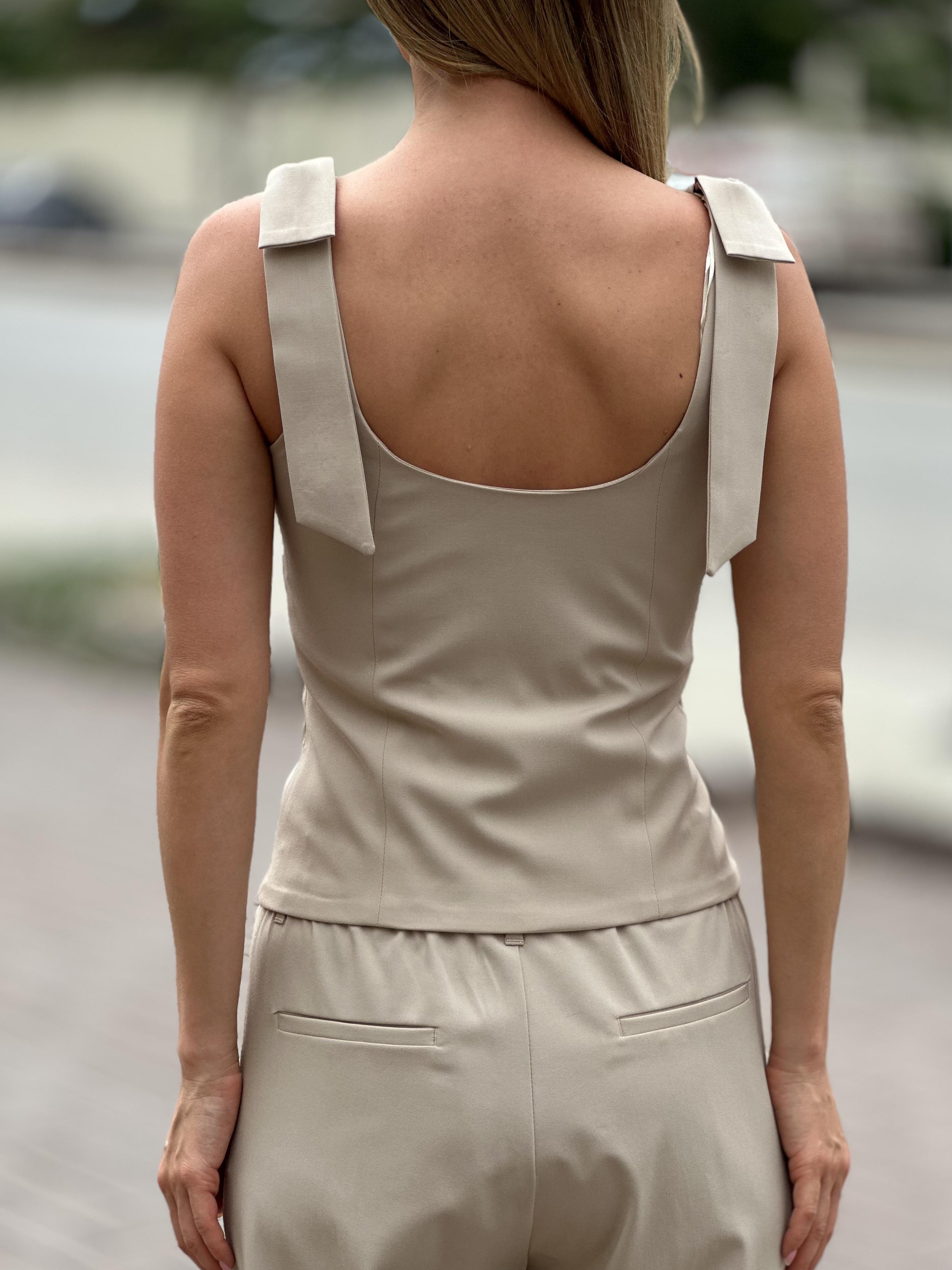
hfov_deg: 18.2
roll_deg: -0.3
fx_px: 2970
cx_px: 493
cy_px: 642
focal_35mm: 81
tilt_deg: -5.3
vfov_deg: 24.1
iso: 32
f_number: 2.8
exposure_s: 1/350
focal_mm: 9
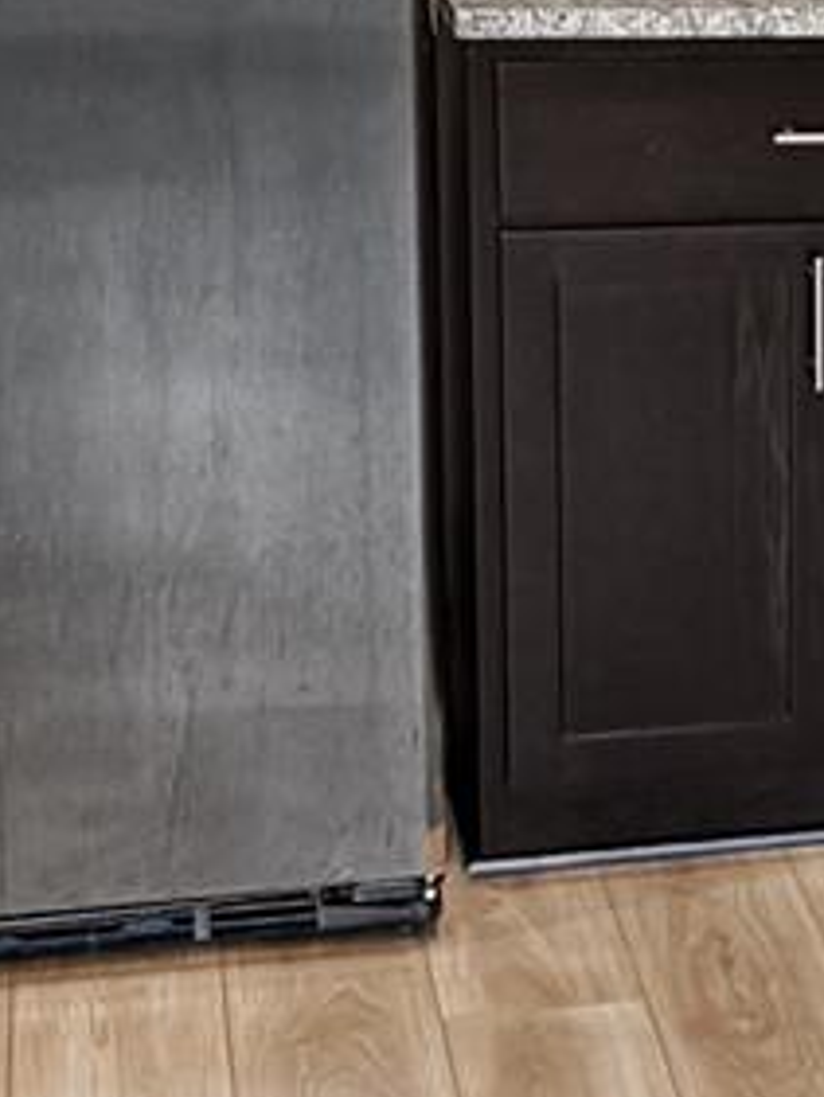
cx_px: 2109
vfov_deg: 15.0
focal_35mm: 131
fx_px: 4155
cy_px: 223
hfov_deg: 9.7
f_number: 1.8
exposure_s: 1/60
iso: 160
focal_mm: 6.76
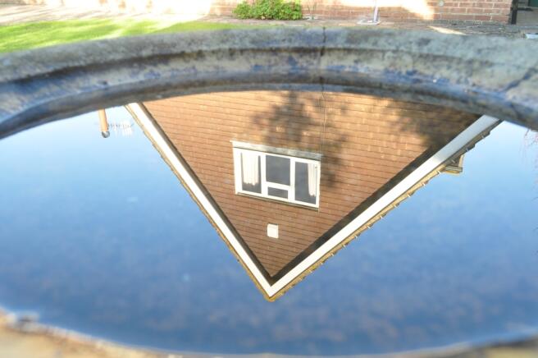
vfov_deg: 43.5
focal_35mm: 30
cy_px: 179
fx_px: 448
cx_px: 269
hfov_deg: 62.0
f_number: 10
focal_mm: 20
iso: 200
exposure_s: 1/13
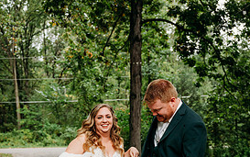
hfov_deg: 38.8
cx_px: 125
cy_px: 168
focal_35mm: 52
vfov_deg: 23.5
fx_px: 355
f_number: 3.2
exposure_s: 1/500
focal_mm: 31
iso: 200
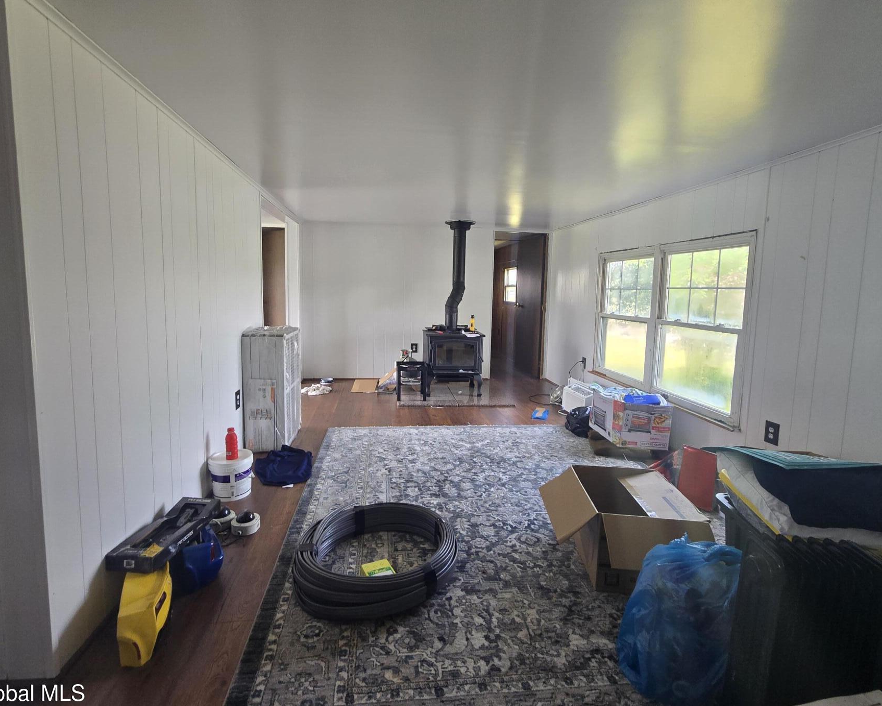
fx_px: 392
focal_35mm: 15
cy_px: 338
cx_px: 419
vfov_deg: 84.0
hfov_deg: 96.7
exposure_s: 1/60
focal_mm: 2.2
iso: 80
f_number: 2.2
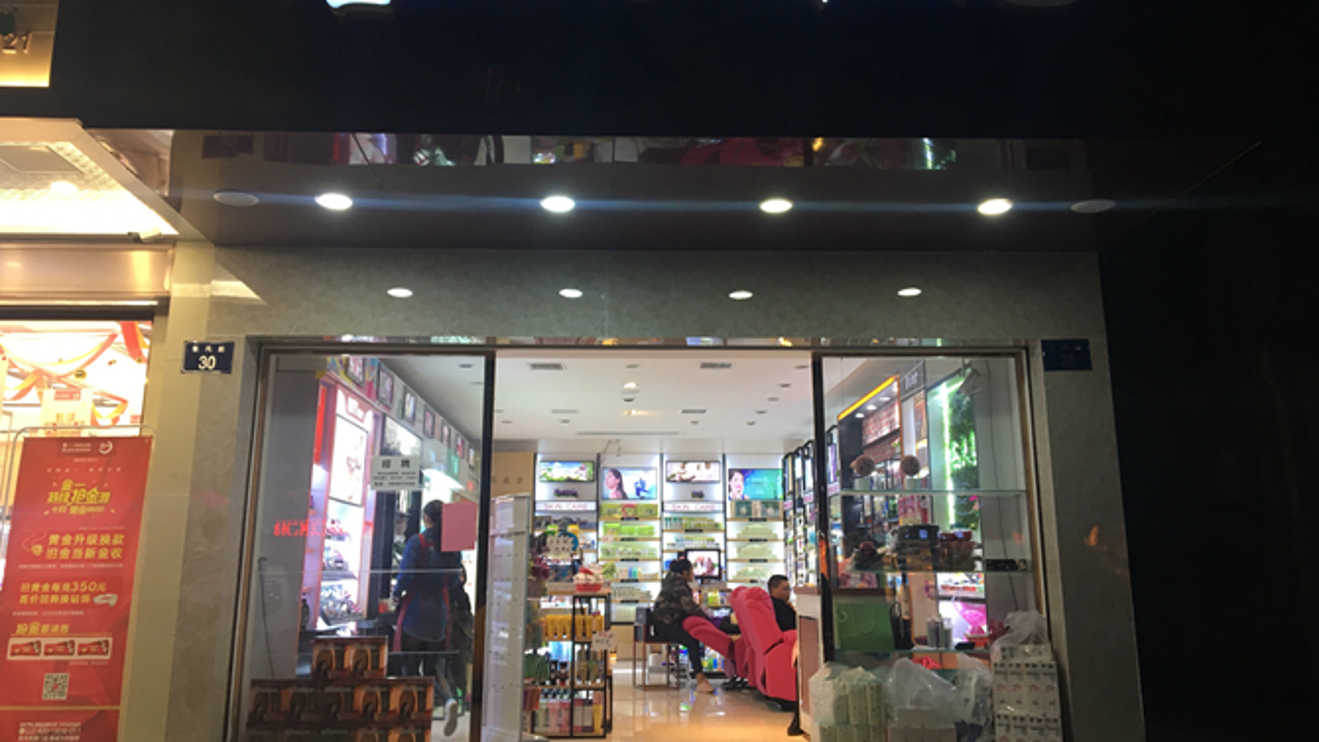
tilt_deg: +14.0
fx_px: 1119
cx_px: 661
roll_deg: +0.0
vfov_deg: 36.6
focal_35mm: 32
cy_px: 304
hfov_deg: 61.0
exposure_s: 1/33
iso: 64
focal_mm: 4.15
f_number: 2.2
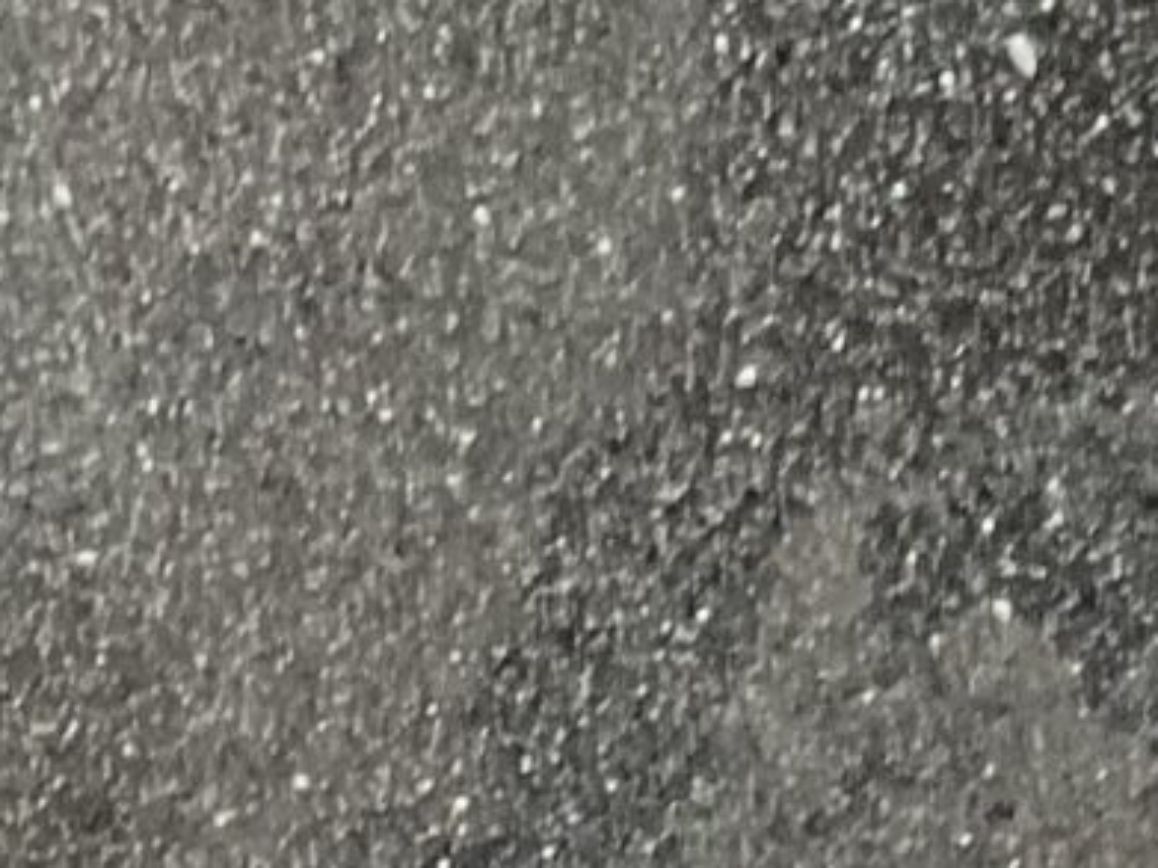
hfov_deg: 10.0
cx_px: -773
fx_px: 6354
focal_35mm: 190
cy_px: 2794
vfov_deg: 6.9
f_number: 1.8
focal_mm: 3
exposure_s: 1/60
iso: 100
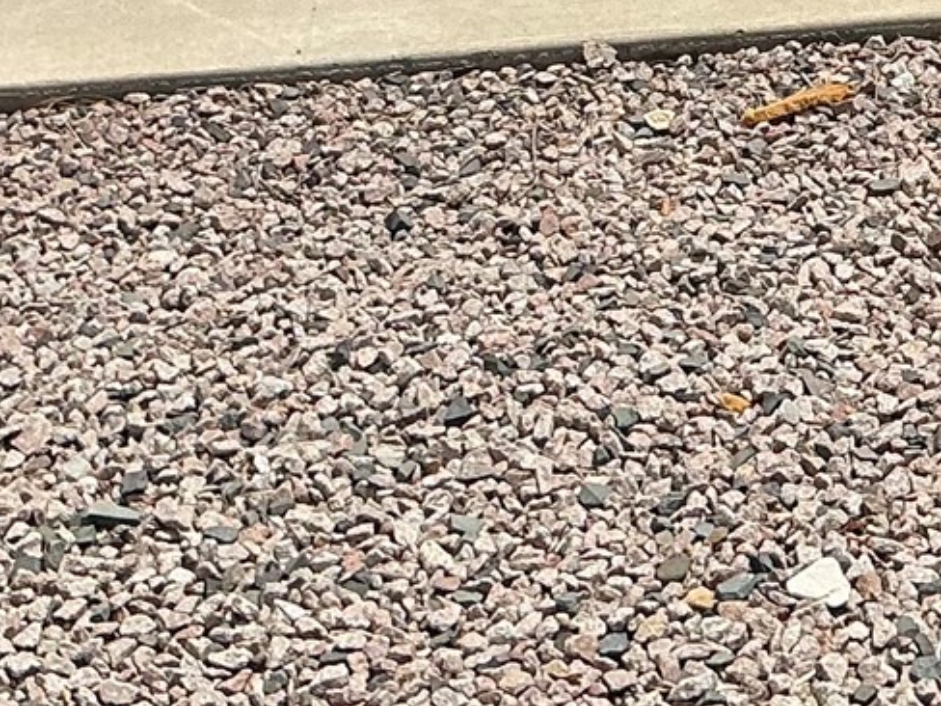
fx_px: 3099
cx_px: 1020
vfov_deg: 12.0
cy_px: -532
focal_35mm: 114
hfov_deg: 16.8
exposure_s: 1/2959
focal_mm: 3
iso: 25
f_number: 1.8
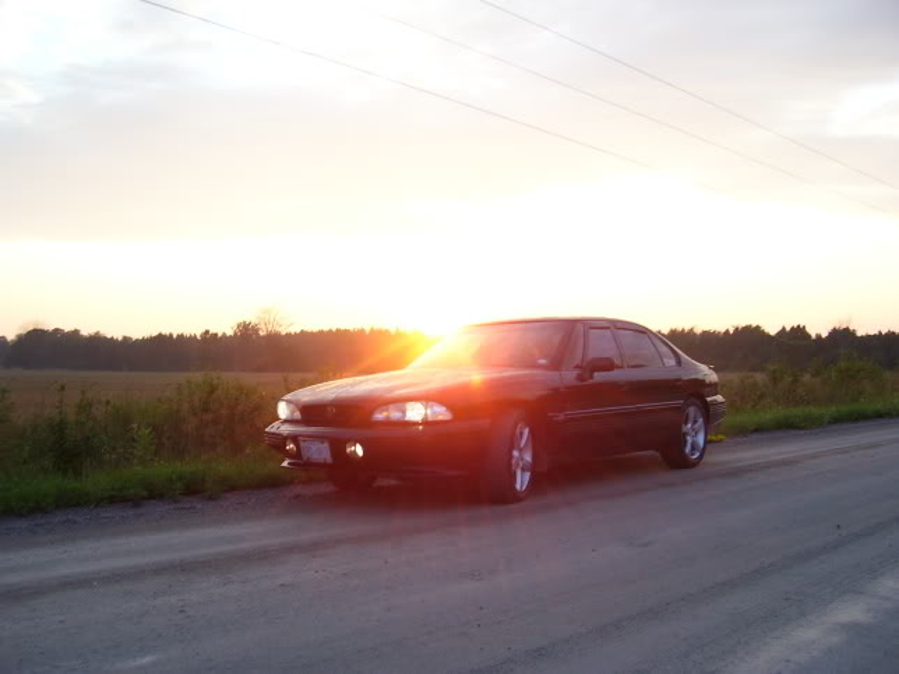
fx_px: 883
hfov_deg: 54.0
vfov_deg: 41.8
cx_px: 450
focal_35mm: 34
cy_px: 337
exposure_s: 1/125
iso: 80
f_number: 2.7
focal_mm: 5.6
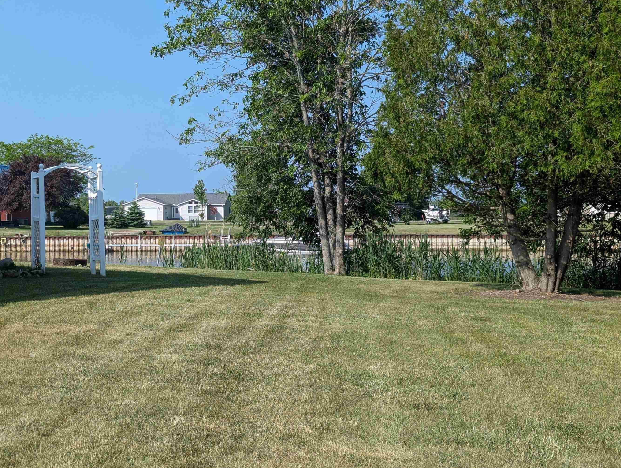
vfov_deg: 26.6
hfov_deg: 34.8
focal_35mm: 55
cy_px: 221
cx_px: 267
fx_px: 988
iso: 61
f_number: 1.85
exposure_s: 1/1852
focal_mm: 6.81
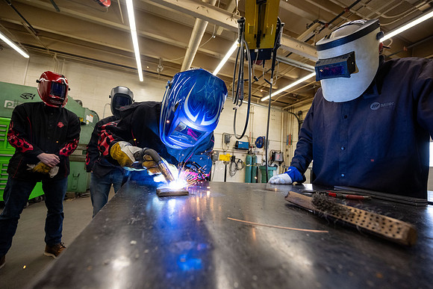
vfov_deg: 81.2
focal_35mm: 14
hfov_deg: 104.2
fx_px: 168
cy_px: 144
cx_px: 216
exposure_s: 1/400
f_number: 4
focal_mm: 14
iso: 1600
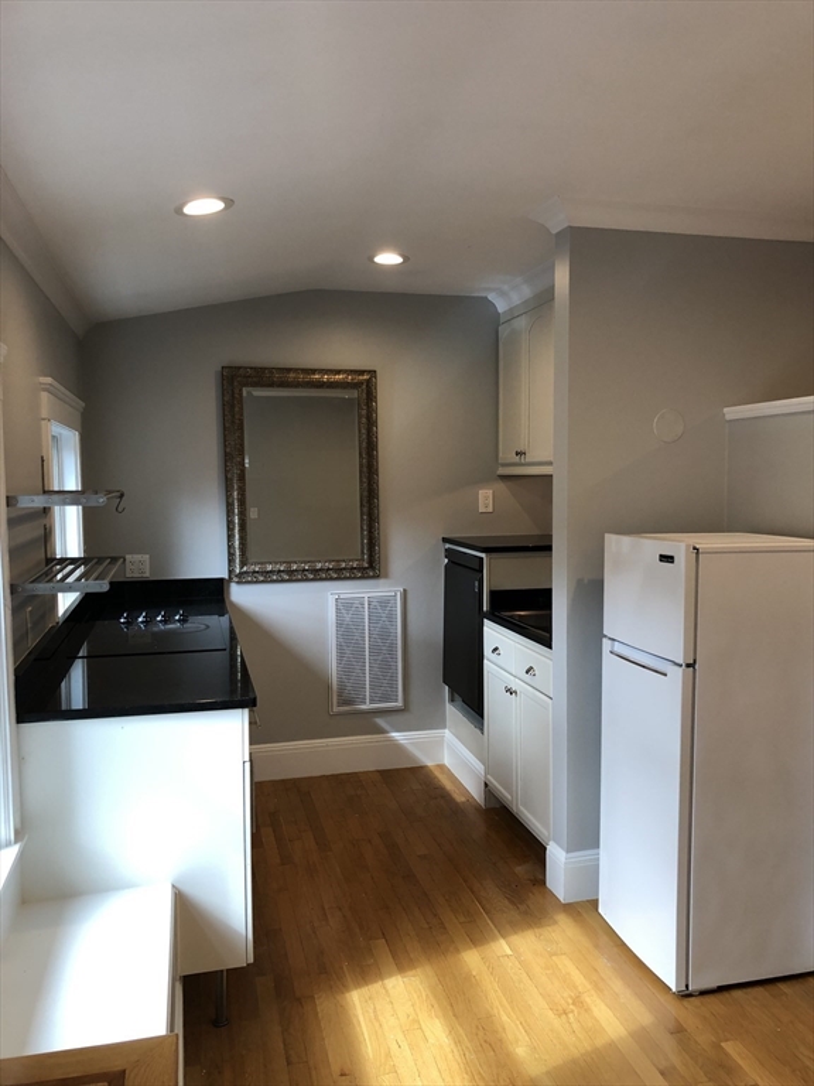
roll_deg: +0.0
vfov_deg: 63.4
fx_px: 878
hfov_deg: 49.7
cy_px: 543
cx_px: 407
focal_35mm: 28
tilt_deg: -3.4
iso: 25
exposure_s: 1/40
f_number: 1.8
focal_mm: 3.99
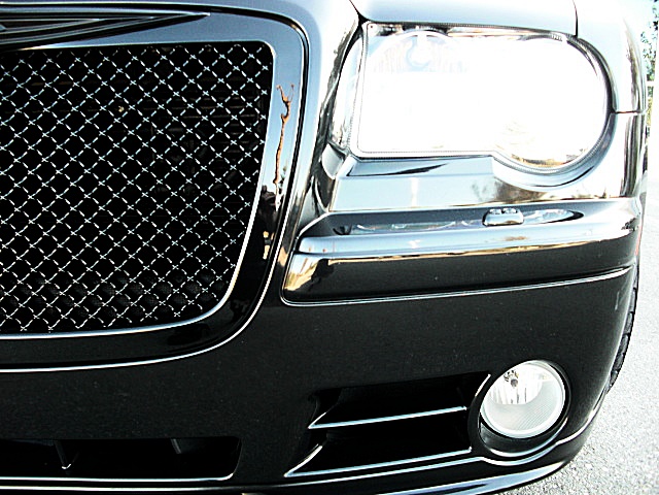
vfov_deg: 39.7
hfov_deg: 51.4
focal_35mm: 36
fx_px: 685
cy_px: 248
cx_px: 330
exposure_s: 1/100
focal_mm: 6.3
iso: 200
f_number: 2.8
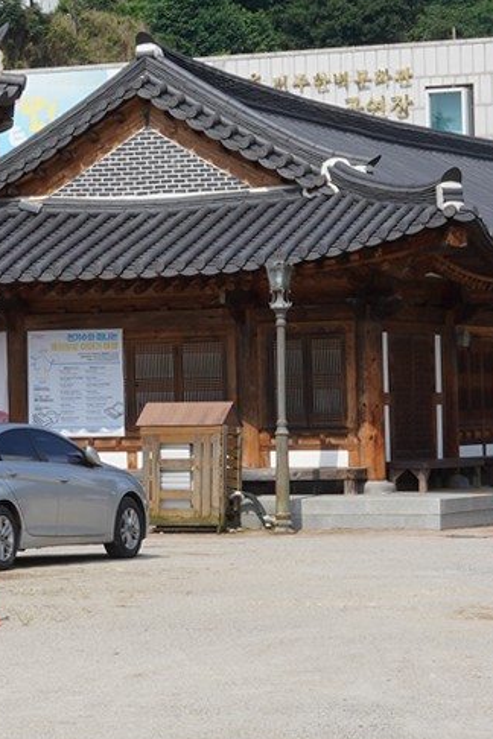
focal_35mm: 144
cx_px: 90
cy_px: 234
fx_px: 2958
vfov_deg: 14.2
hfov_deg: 9.5
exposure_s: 1/100
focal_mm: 35
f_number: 20
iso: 200
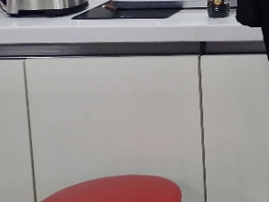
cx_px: 504
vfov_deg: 14.4
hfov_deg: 16.2
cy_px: -55
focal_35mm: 99
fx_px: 770
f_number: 1.8
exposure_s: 1/120
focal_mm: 5.54
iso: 64
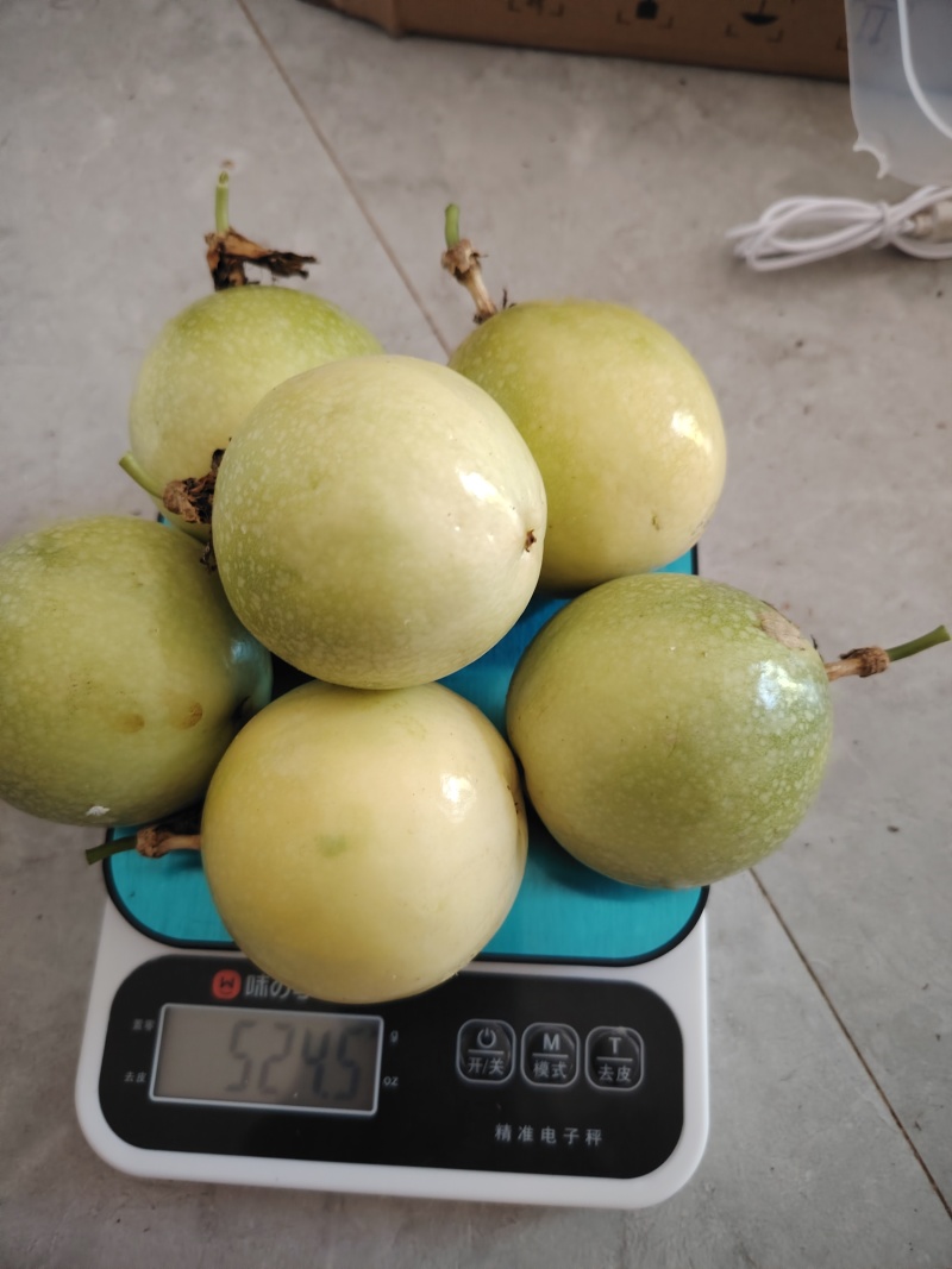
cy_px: 634
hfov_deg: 56.8
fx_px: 880
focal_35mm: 24
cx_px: 476
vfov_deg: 71.6
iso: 1406
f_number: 1.75
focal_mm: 5.25
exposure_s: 1/30
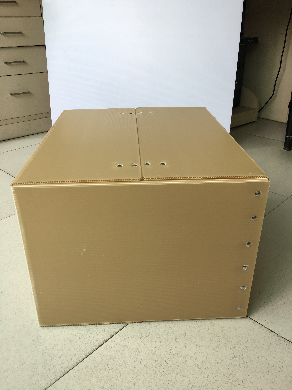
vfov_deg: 61.7
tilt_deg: -26.3
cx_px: 146
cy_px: 195
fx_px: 326
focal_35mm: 29
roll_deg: -0.4
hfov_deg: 48.2
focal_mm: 4.15
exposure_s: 1/120
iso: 25
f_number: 2.2
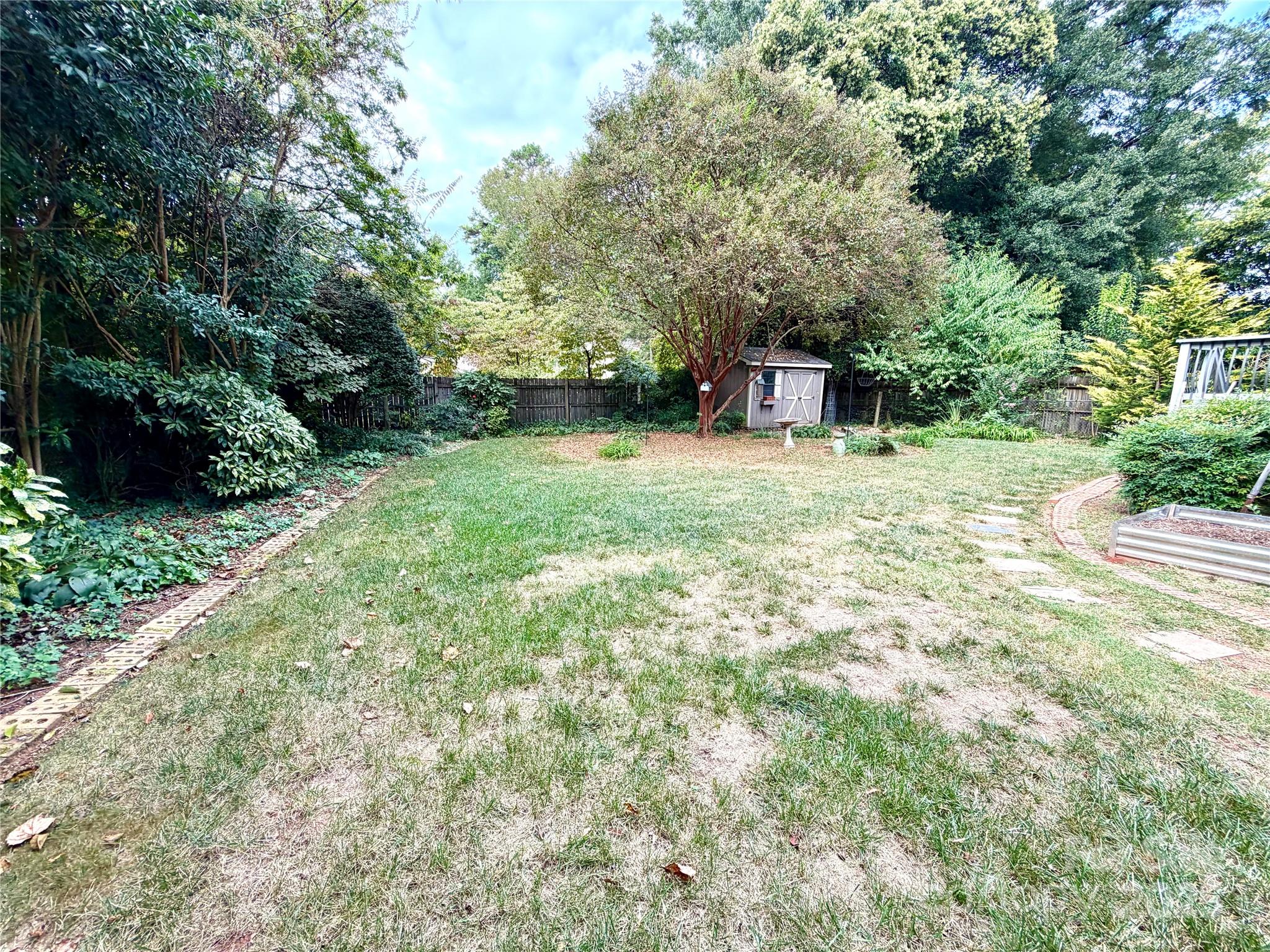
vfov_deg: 85.7
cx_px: 635
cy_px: 476
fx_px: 514
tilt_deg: -8.2
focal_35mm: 14
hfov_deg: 102.1
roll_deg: -1.3
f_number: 2.2
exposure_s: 1/231
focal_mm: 2.22
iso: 40
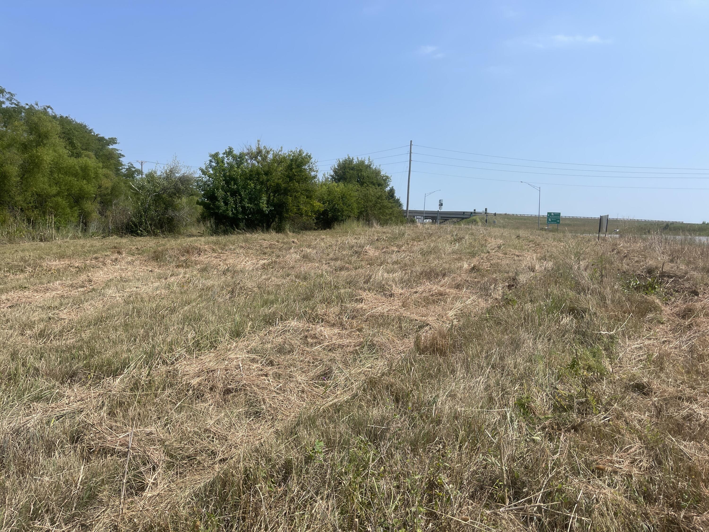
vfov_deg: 54.9
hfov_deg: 69.4
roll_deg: -1.8
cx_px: 354
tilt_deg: -4.4
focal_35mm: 25
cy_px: 266
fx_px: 512
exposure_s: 1/4348
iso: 32
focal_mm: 5.1
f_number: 1.6
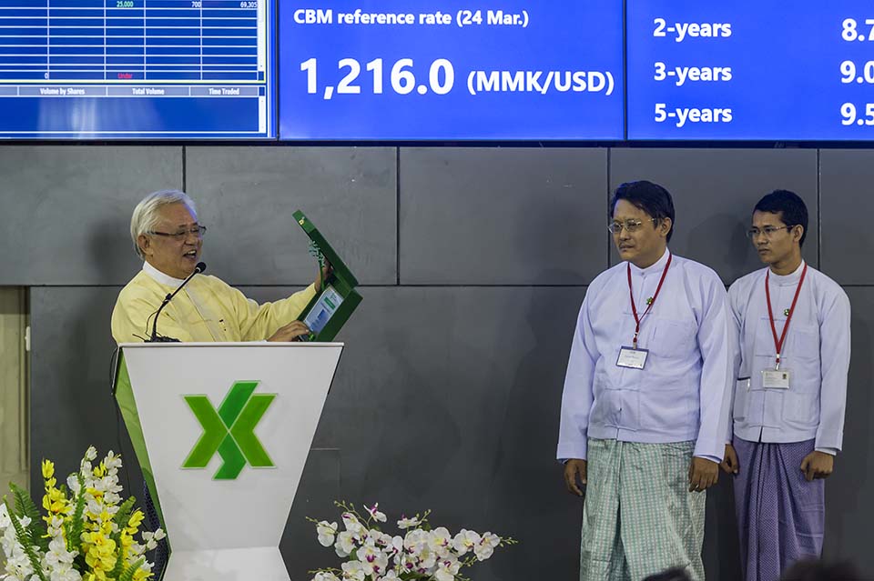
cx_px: 437
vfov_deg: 10.1
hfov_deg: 15.2
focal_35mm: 135
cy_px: 290
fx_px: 3276
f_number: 3.5
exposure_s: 1/125
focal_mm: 135
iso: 1100
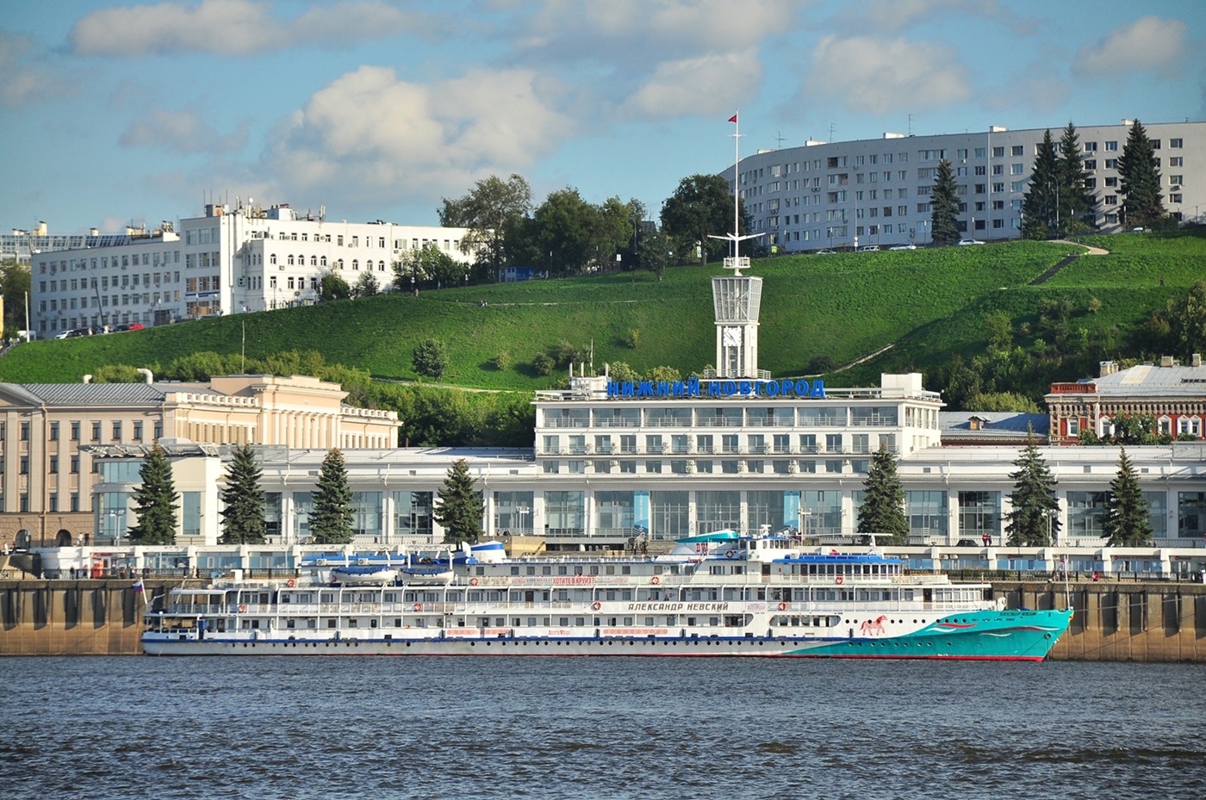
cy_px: 400
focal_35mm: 202
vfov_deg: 6.8
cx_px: 603
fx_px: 6774
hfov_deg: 10.2
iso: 200
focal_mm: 135
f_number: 5.6
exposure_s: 1/1000
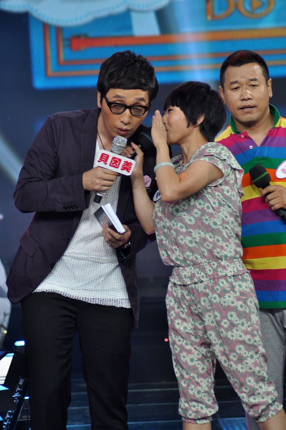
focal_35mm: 278
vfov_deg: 7.4
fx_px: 3315
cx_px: 143
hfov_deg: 4.9
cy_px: 215
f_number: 4.8
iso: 640
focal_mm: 185
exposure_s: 1/160
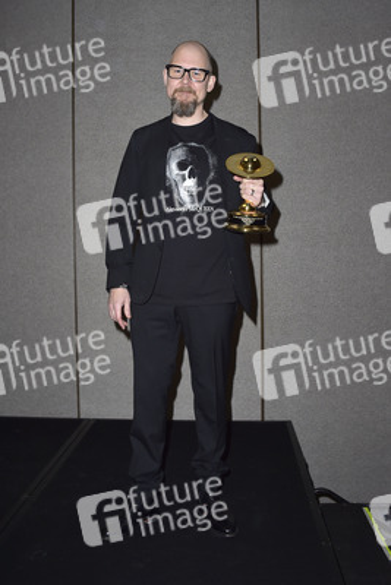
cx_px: 196
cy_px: 292
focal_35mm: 28
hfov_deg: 46.4
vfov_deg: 65.5
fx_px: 456
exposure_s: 1/250
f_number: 6.3
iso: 500
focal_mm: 28
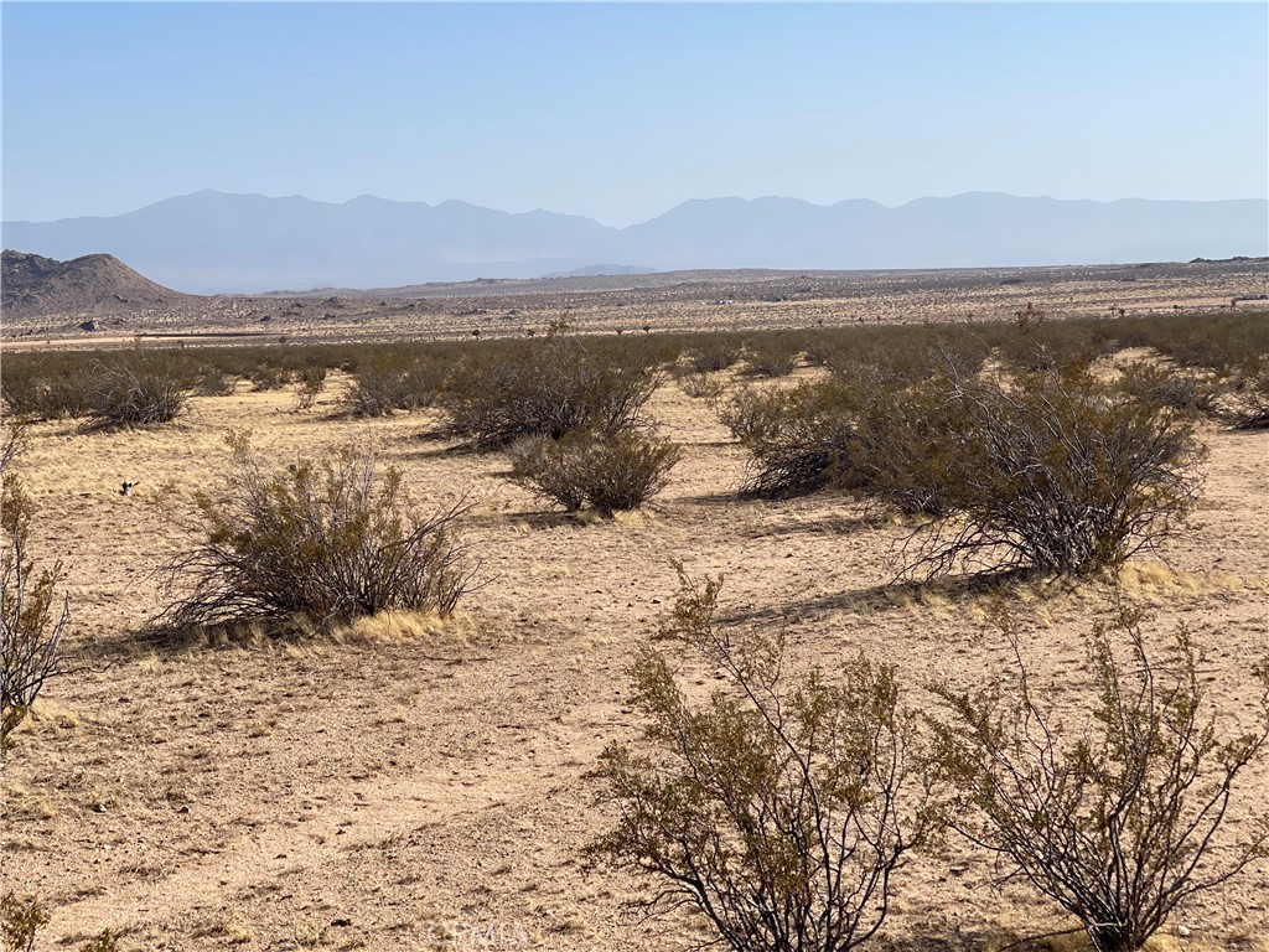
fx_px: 2346
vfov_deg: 22.9
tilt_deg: -5.2
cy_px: 476
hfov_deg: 30.3
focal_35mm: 64
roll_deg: +2.6
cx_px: 634
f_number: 2.2
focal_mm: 7.5
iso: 32
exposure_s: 1/2421
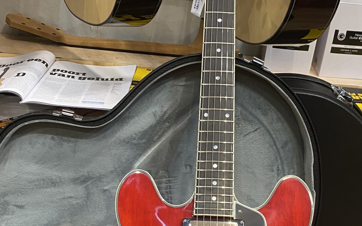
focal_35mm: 56
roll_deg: -4.8
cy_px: 225
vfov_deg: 22.3
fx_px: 552
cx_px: 186
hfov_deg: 36.3
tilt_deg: -31.0
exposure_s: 1/50
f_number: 1.8
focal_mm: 4.25
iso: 200
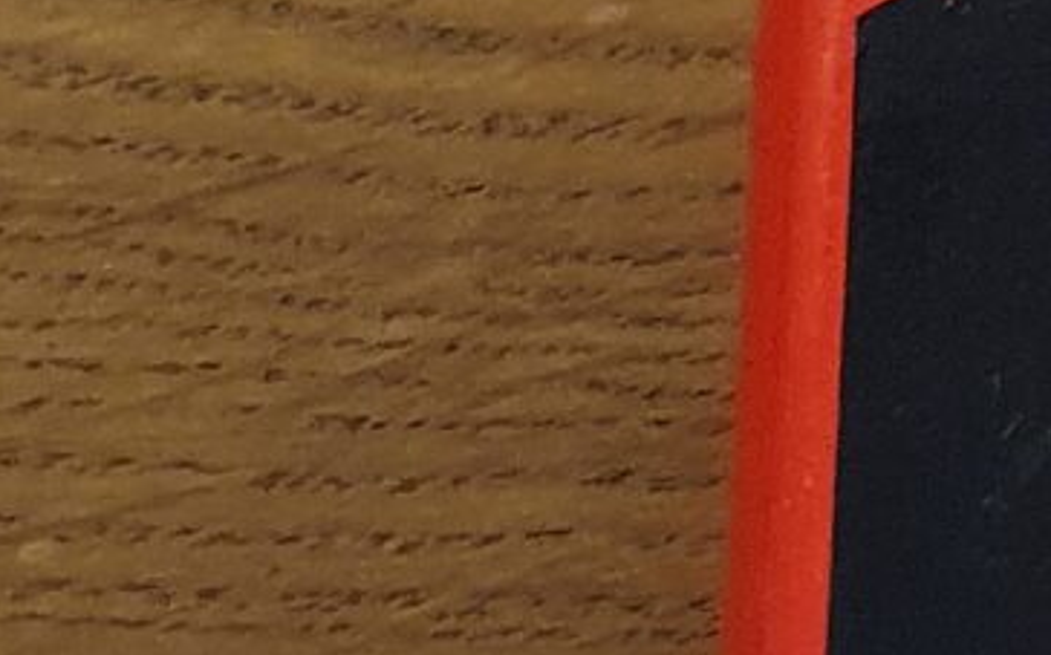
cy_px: -170
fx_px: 5553
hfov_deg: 9.9
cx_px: 2255
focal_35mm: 194
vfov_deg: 6.7
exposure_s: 1/50
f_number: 1.5
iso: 200
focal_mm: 4.32
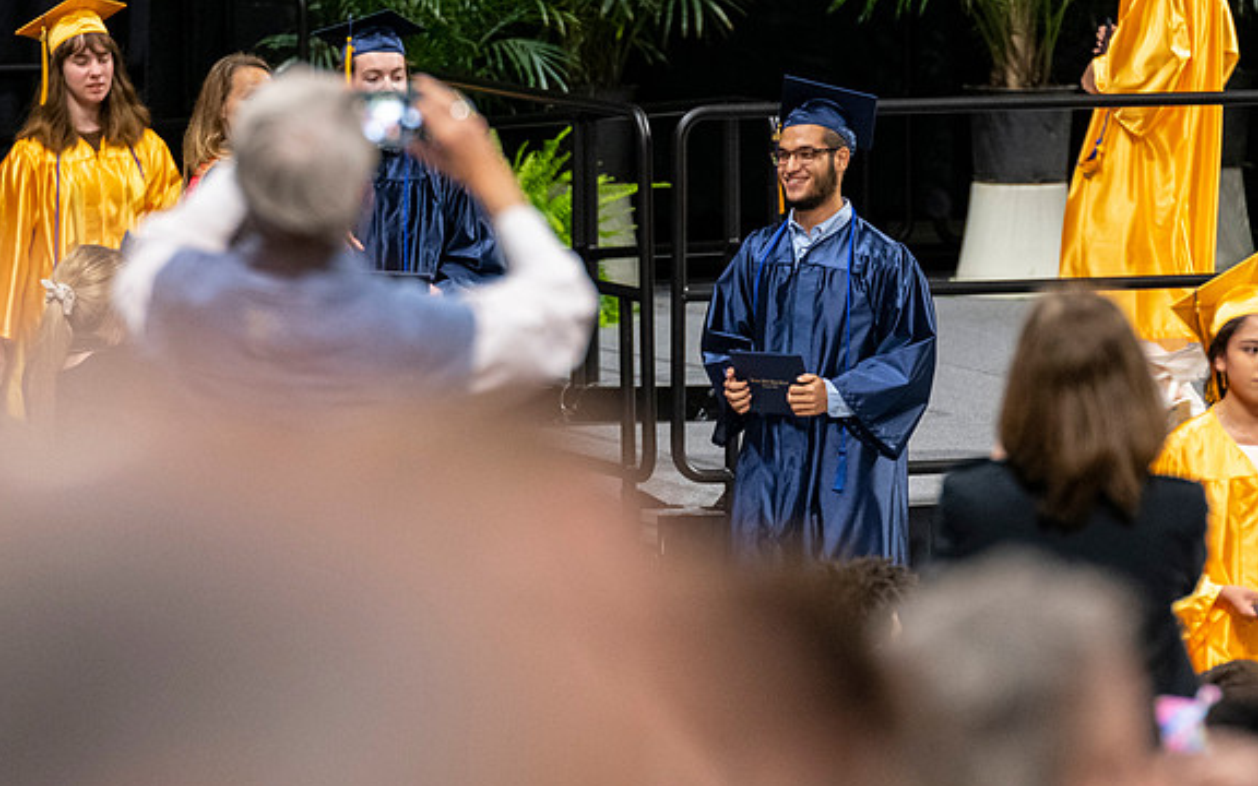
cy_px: 404
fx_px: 12411
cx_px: 786
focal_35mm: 362
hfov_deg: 5.8
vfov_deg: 3.6
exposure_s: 1/200
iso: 2000
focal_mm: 200
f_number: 4
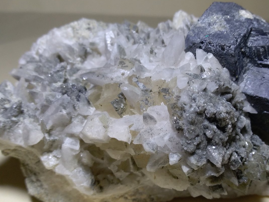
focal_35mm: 39
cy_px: 120
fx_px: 303
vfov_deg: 36.7
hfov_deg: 47.7
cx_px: 157
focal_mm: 3.54
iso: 135
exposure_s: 1/30
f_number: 2
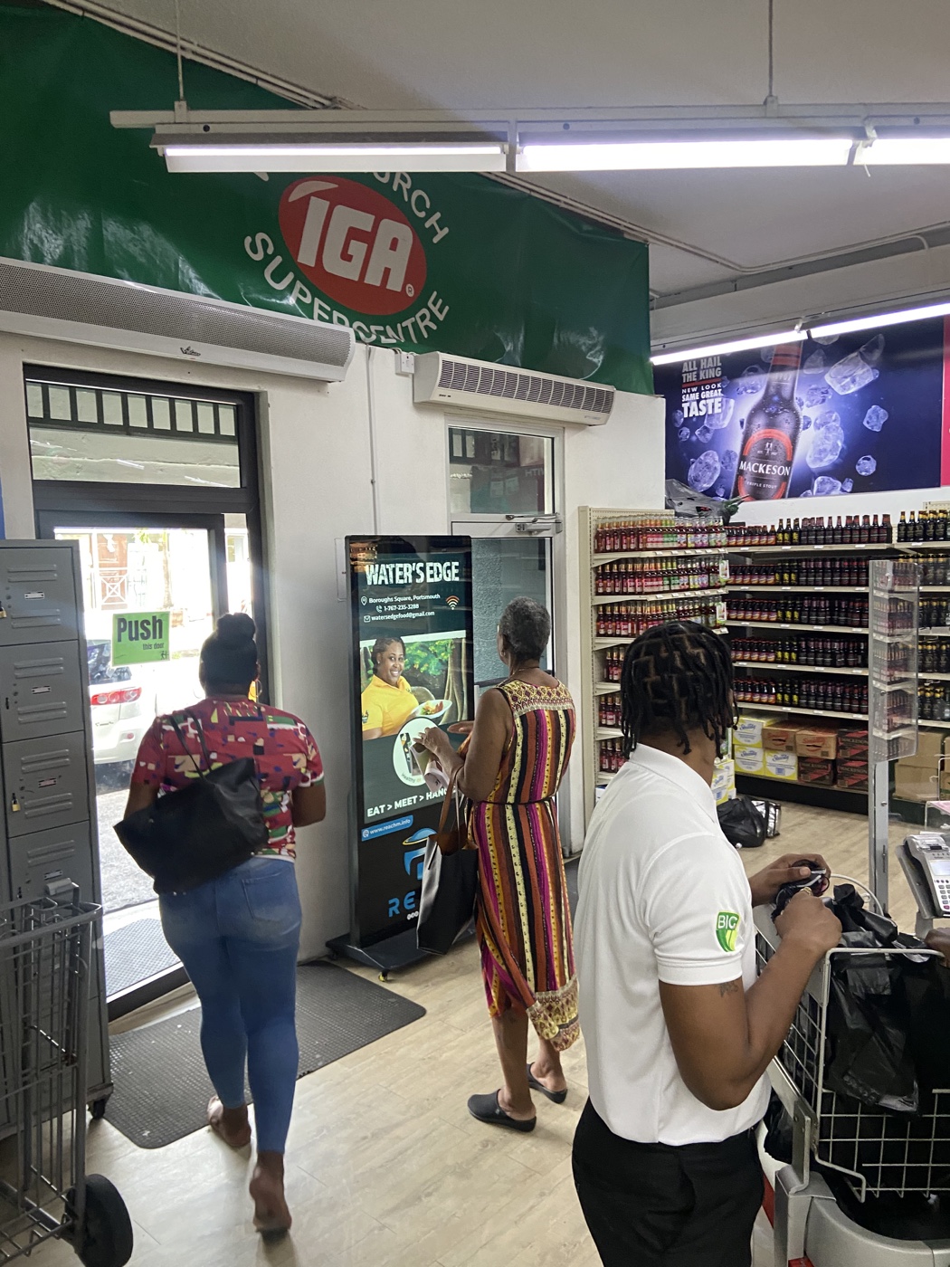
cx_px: 475
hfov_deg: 53.1
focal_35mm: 26
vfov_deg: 67.3
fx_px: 951
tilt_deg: -6.6
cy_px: 634
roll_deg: +0.3
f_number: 1.8
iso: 250
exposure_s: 1/50
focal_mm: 4.25
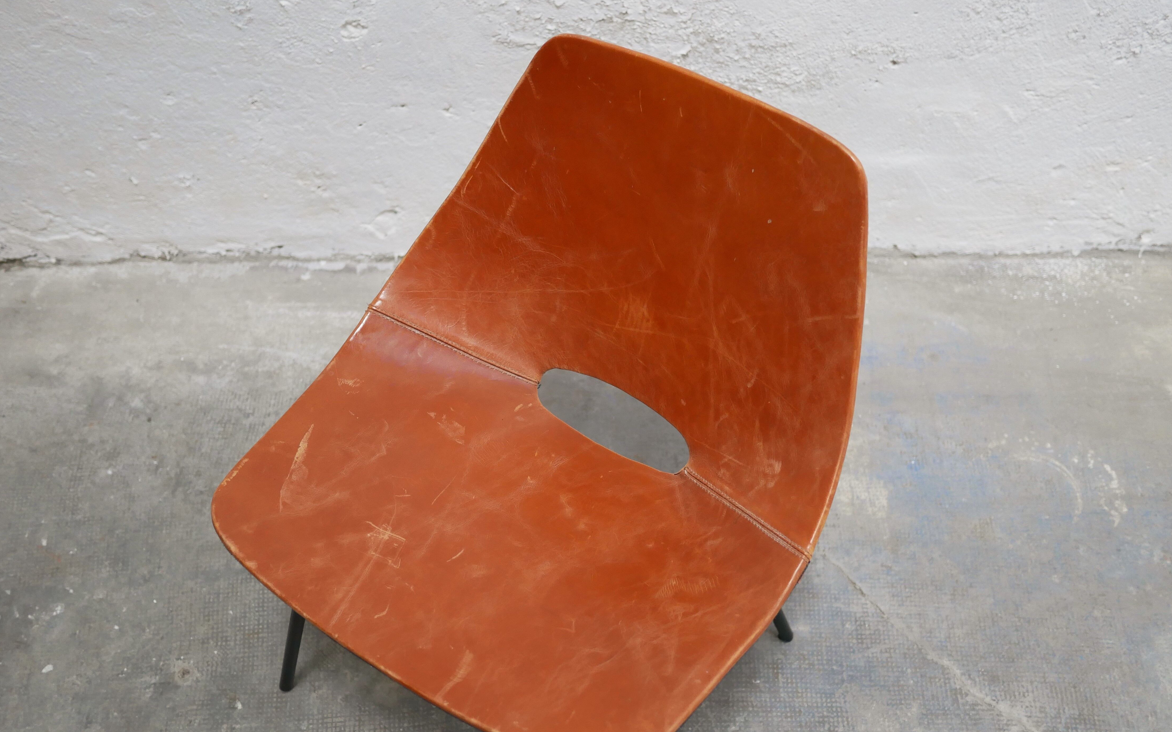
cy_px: 403
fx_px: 1405
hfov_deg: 45.3
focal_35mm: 44
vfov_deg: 29.2
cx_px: 572
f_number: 1.7
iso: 800
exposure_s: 1/60
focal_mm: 20
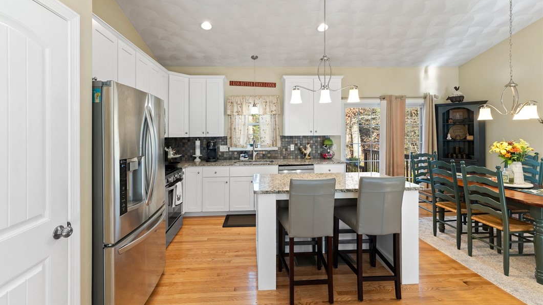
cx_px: 266
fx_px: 230
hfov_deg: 99.5
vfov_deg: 67.1
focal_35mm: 16
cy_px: 140
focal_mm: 14.9
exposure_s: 1/1.25
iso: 250
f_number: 7.1
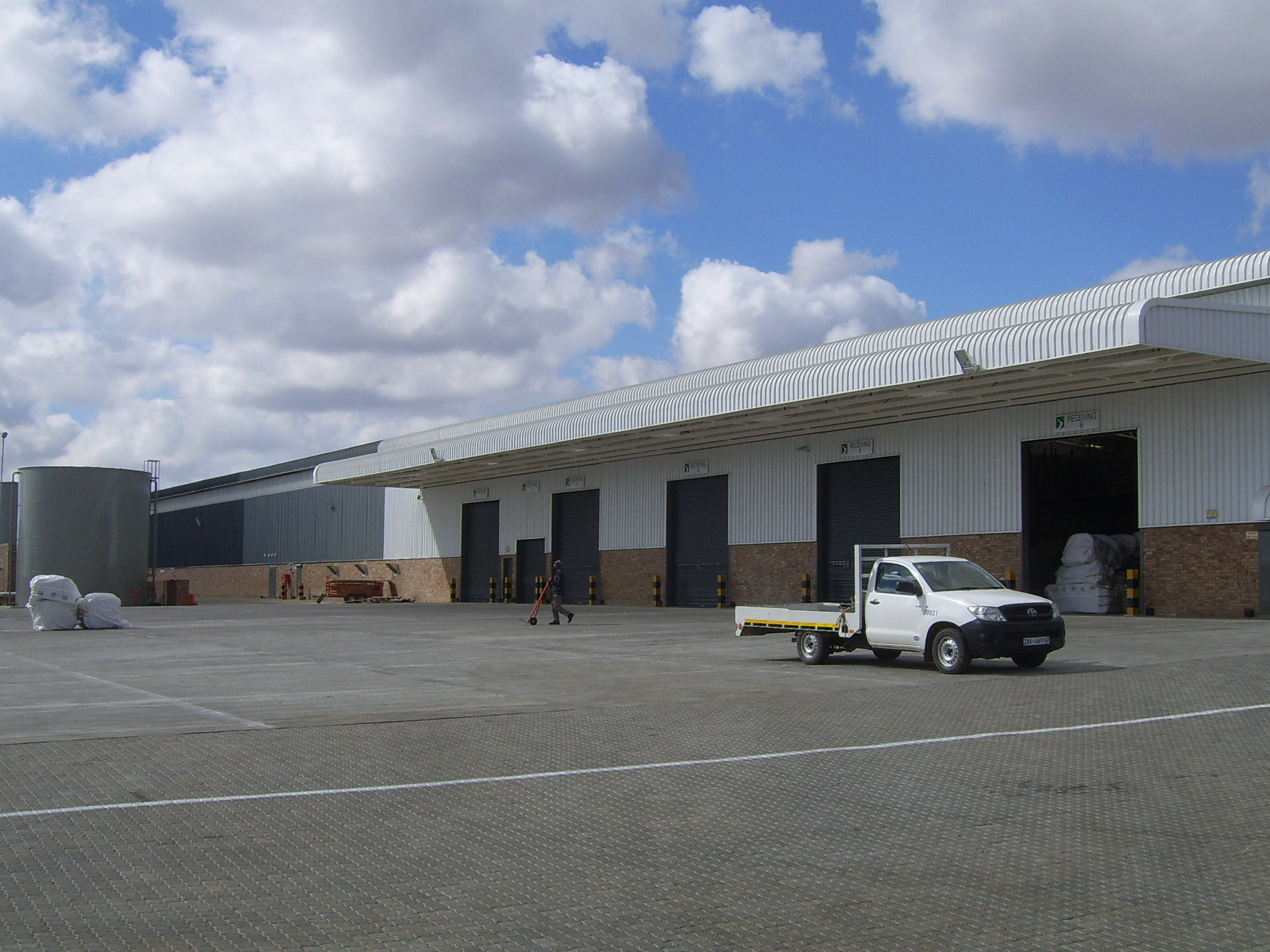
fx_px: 1541
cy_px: 494
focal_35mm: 42
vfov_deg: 34.3
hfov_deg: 44.8
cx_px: 648
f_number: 6.4
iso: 50
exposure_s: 1/640
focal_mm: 7.8
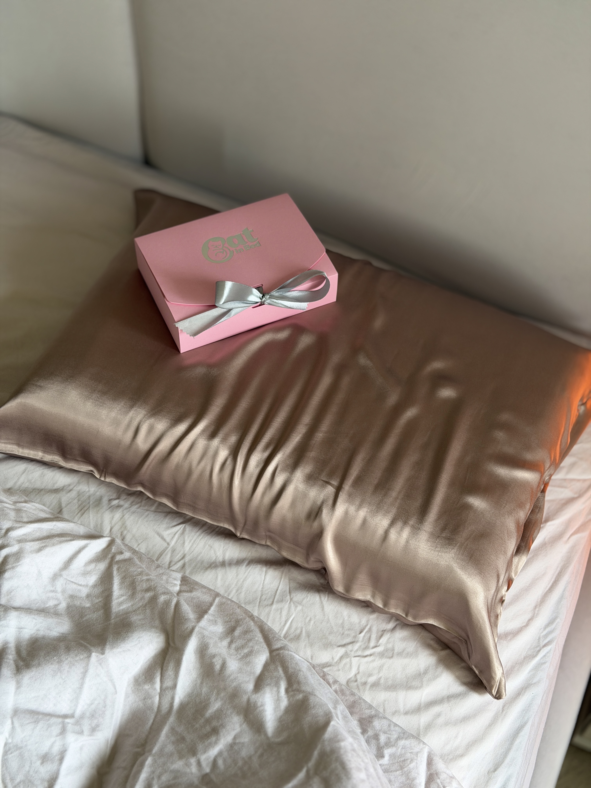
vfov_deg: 39.7
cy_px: 394
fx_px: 1093
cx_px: 296
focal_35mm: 48
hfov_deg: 30.3
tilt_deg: -55.1
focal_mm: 6.76
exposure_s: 1/56
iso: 100
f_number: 1.78
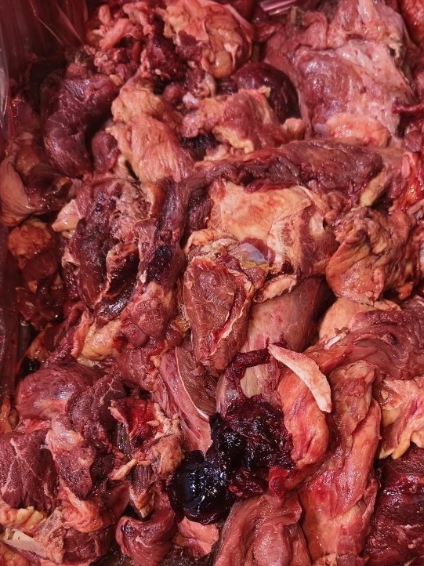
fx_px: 556
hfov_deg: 41.4
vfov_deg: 53.2
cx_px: 267
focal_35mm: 34
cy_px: 363
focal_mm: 5.5
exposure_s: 1/50
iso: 643
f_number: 1.75
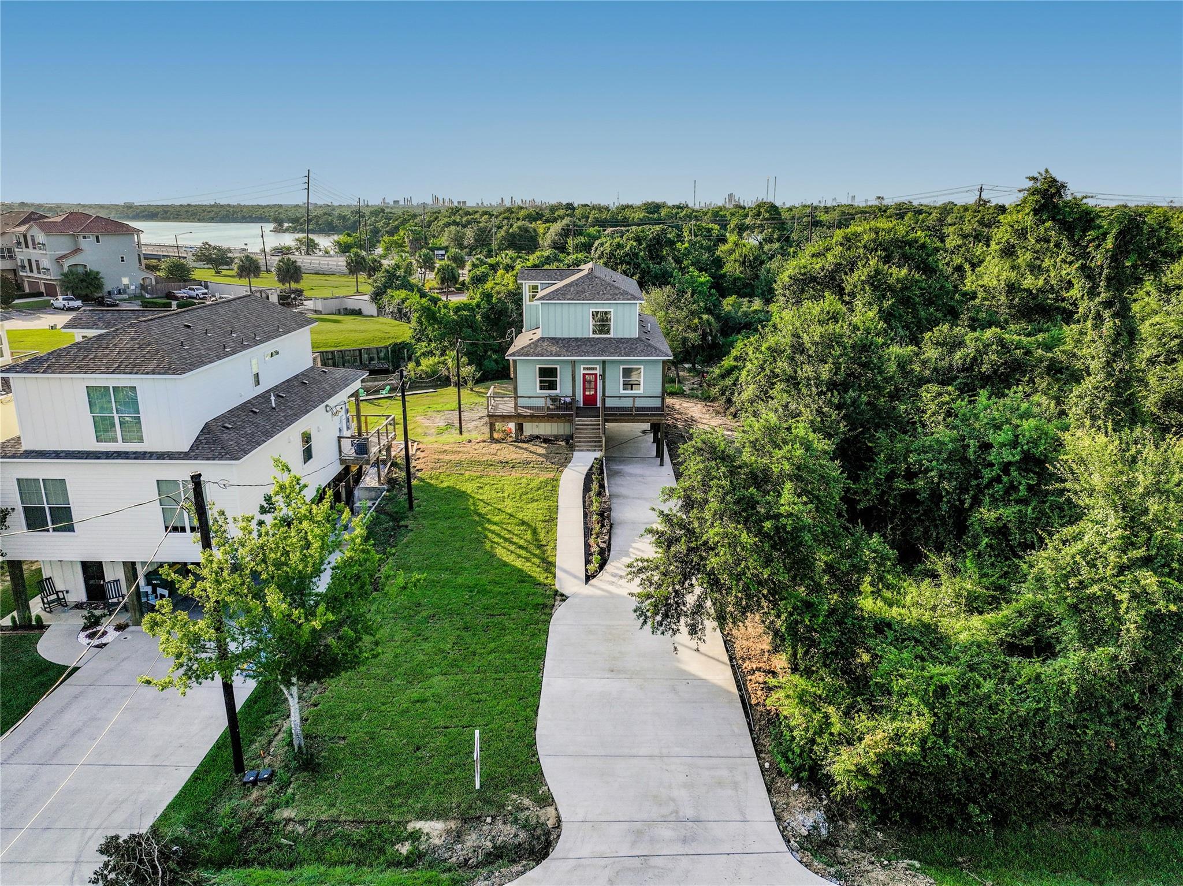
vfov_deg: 56.8
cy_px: 443
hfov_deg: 71.6
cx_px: 592
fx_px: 820
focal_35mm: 24
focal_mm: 12.29
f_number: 4
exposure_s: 1/50
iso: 100
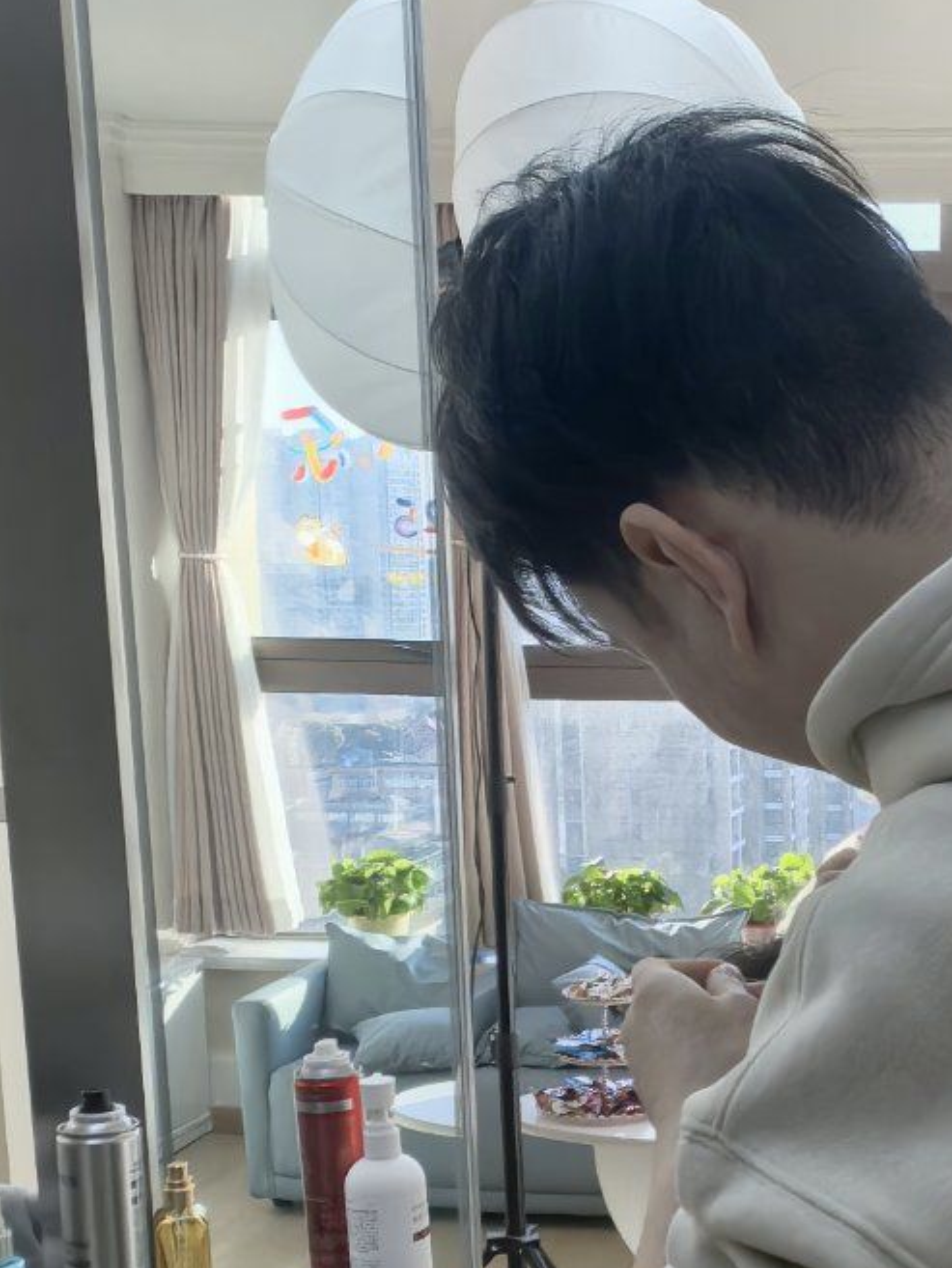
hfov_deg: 25.0
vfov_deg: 34.8
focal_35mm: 54
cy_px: 956
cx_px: 1066
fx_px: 1979
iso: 100
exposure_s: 1/200
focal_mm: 1.76
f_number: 2.2
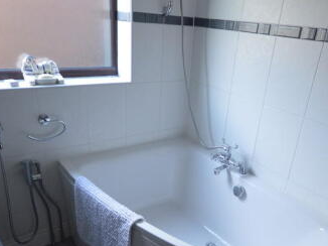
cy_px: 155
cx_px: 191
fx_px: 275
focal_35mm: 29
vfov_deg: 47.7
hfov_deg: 61.3
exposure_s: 1/30
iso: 400
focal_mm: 10
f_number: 4
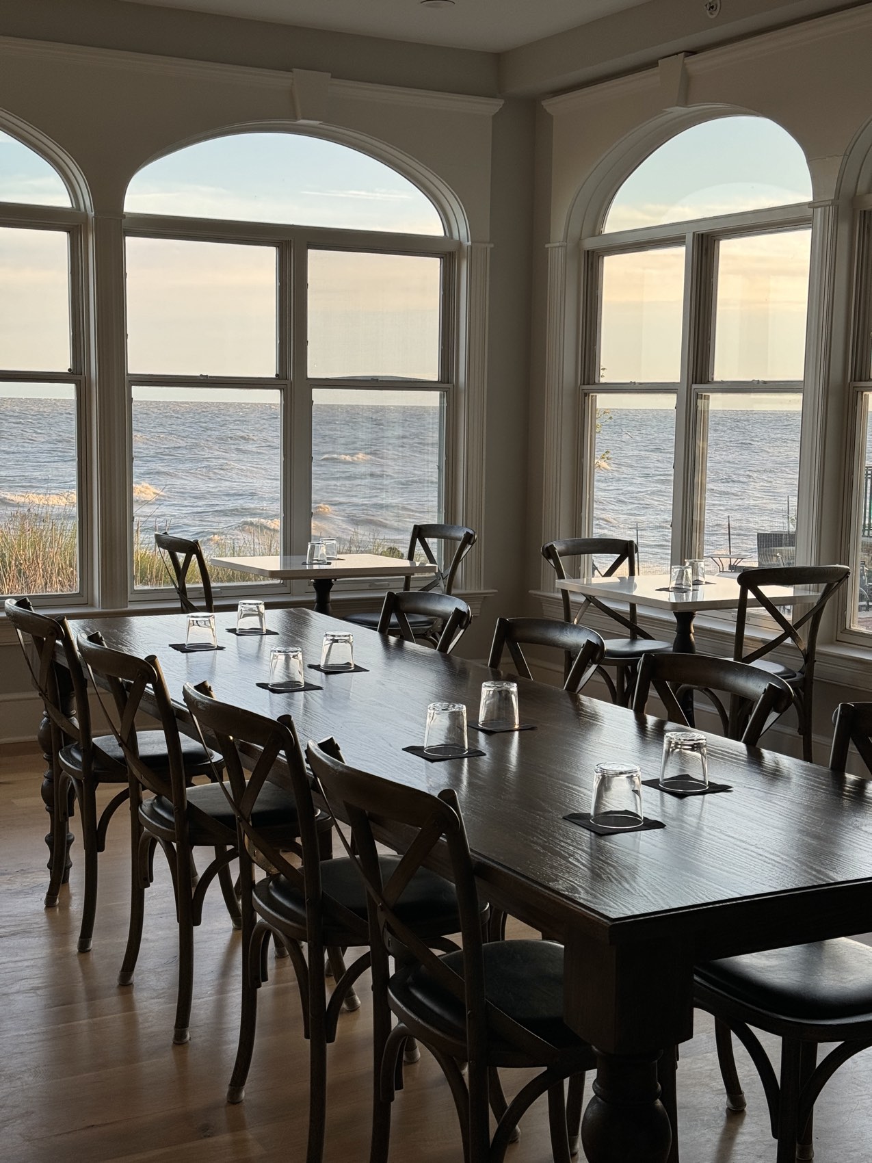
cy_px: 582
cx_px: 436
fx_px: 1612
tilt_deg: -6.8
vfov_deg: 39.7
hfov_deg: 30.3
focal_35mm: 48
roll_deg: -0.8
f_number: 1.78
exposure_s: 1/385
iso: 64
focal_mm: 6.76
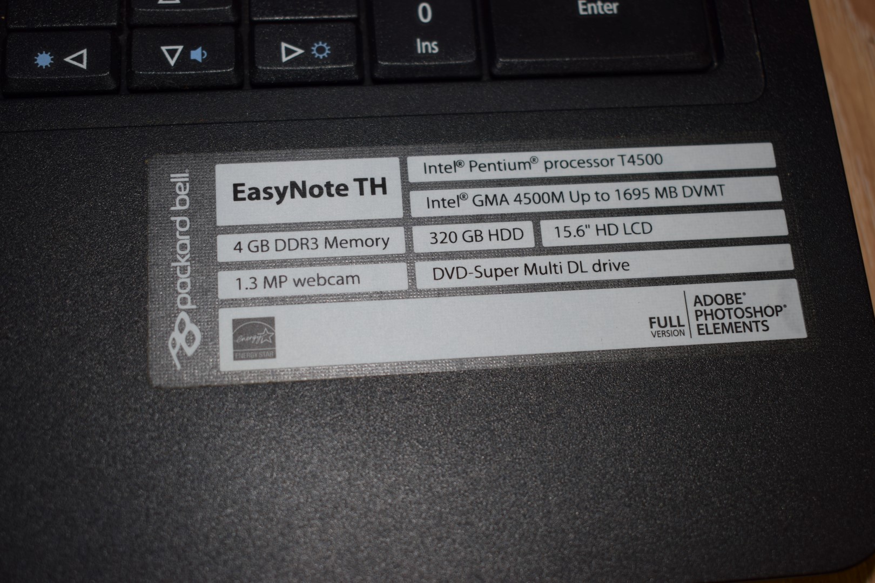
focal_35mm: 51
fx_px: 1239
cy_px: 292
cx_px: 438
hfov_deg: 38.9
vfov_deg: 26.5
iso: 100
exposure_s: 1/80
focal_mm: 34
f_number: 4.5
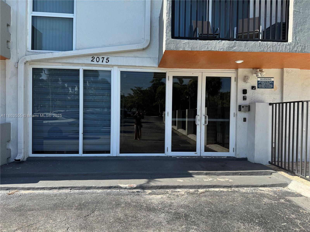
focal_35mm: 24
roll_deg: -0.4
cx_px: 155
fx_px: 215
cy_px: 116
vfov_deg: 56.8
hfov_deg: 71.6
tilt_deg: -1.4
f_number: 1.78
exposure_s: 1/1560
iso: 80
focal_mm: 6.76
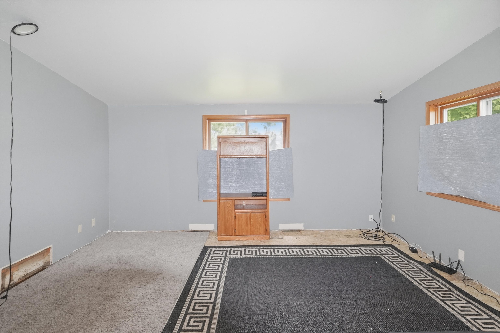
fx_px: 229
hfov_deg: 95.0
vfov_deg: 72.1
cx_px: 250
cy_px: 166
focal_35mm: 16
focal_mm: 11
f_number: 5.6
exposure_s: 1/15
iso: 1600
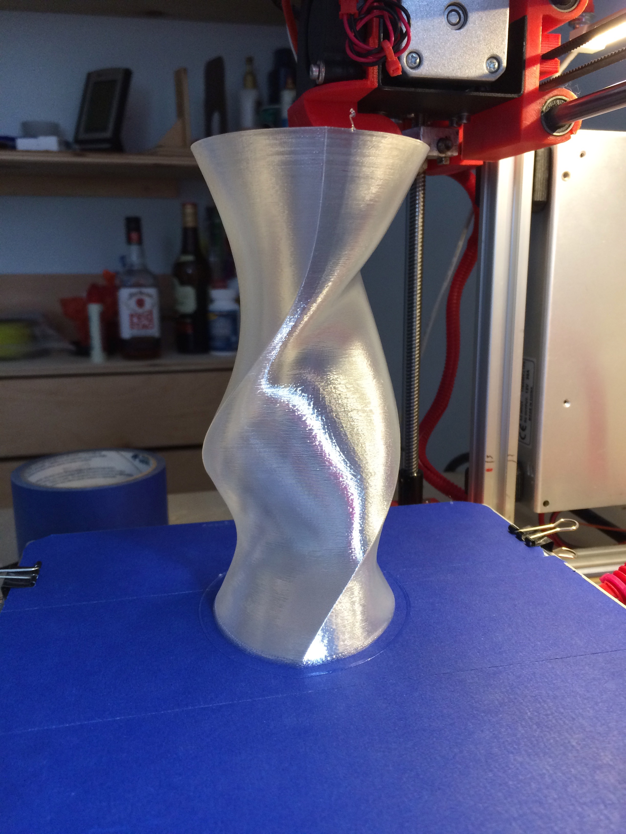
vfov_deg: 61.7
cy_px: 417
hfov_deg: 48.2
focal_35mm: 29
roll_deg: +2.1
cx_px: 313
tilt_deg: -13.8
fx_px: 699
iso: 64
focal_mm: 4.15
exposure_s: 1/30
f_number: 2.2
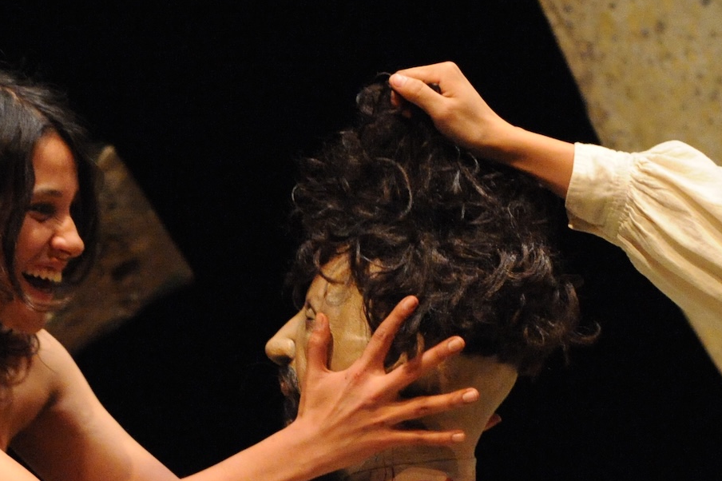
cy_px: 426
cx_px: 229
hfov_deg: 7.1
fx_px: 5854
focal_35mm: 292
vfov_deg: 4.7
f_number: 4.5
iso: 6400
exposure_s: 1/125
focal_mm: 110
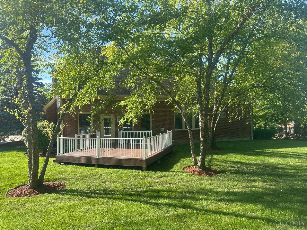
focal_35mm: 24
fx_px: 213
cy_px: 115
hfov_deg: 71.6
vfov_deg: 56.8
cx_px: 154
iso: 80
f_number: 1.78
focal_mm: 6.86
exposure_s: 1/1009
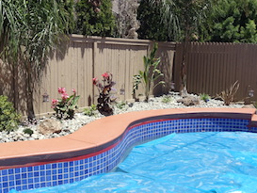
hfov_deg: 33.2
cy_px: 109
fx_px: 431
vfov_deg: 25.2
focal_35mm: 58
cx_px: 109
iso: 100
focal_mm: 6
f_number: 7.1
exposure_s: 1/250
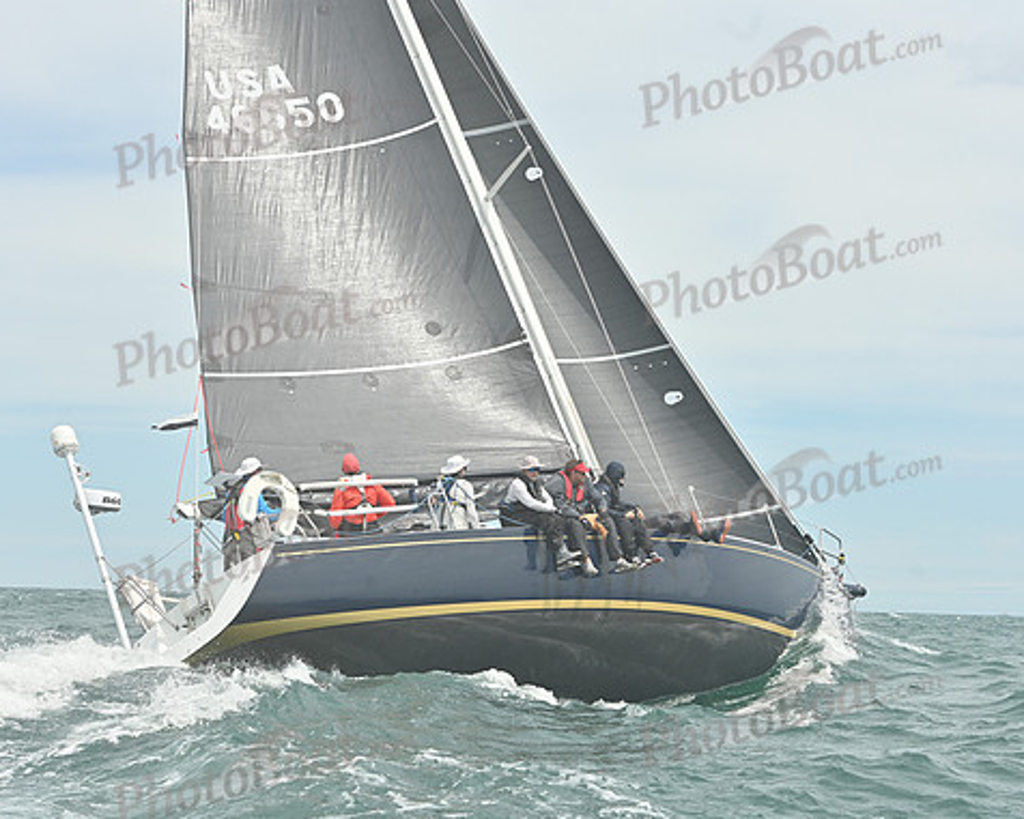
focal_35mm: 80
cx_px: 529
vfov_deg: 19.2
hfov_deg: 23.8
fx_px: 2425
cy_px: 412
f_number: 8
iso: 320
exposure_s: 1/1250
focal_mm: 70
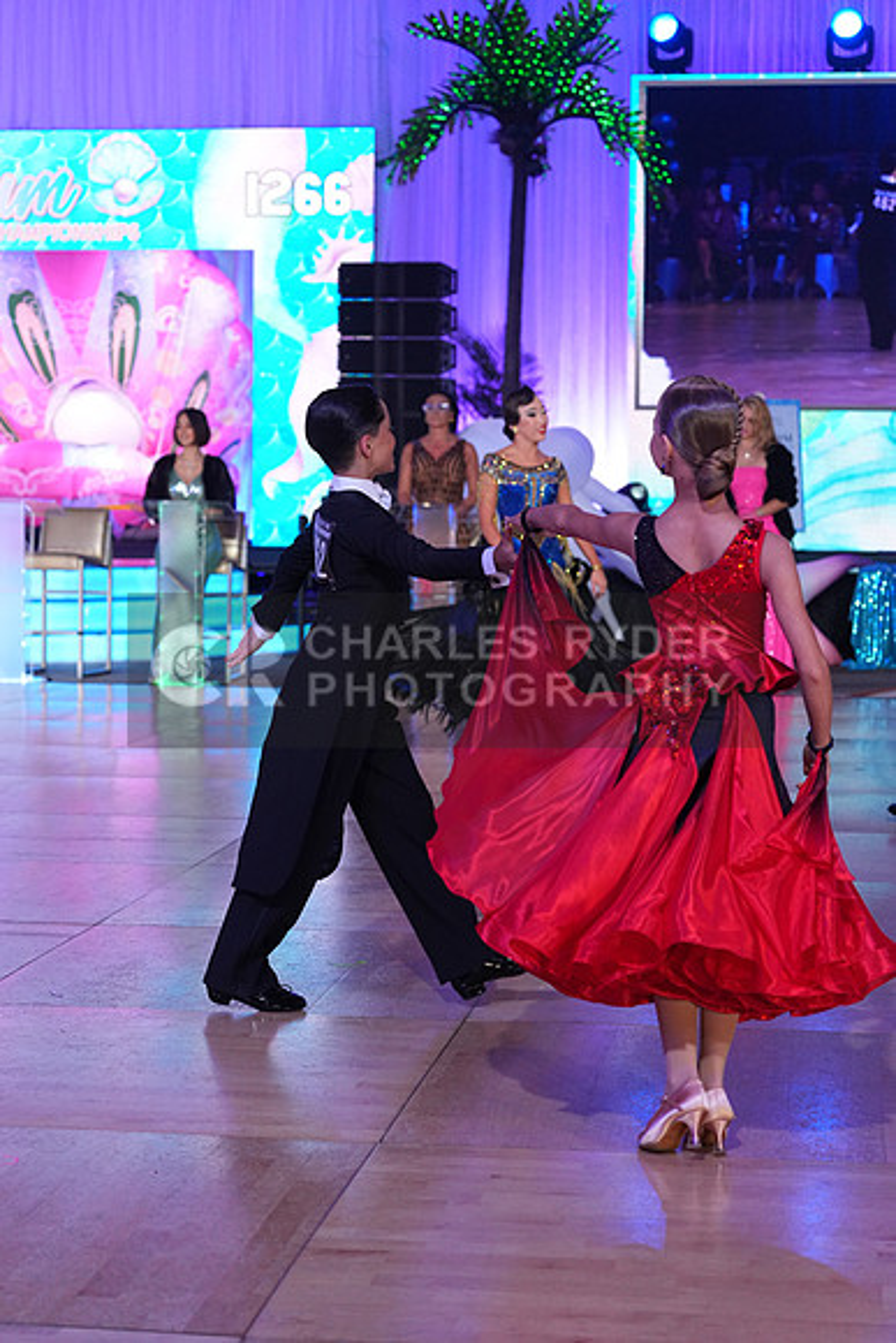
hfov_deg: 19.5
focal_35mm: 70
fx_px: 2612
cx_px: 448
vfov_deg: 28.8
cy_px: 672
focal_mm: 70
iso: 2000
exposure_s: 1/400
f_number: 4
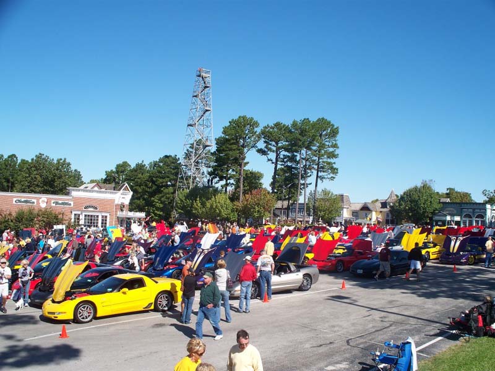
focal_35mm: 36
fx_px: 515
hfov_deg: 51.4
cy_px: 186
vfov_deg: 39.7
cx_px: 248
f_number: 5
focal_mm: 7.54
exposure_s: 1/320
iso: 64
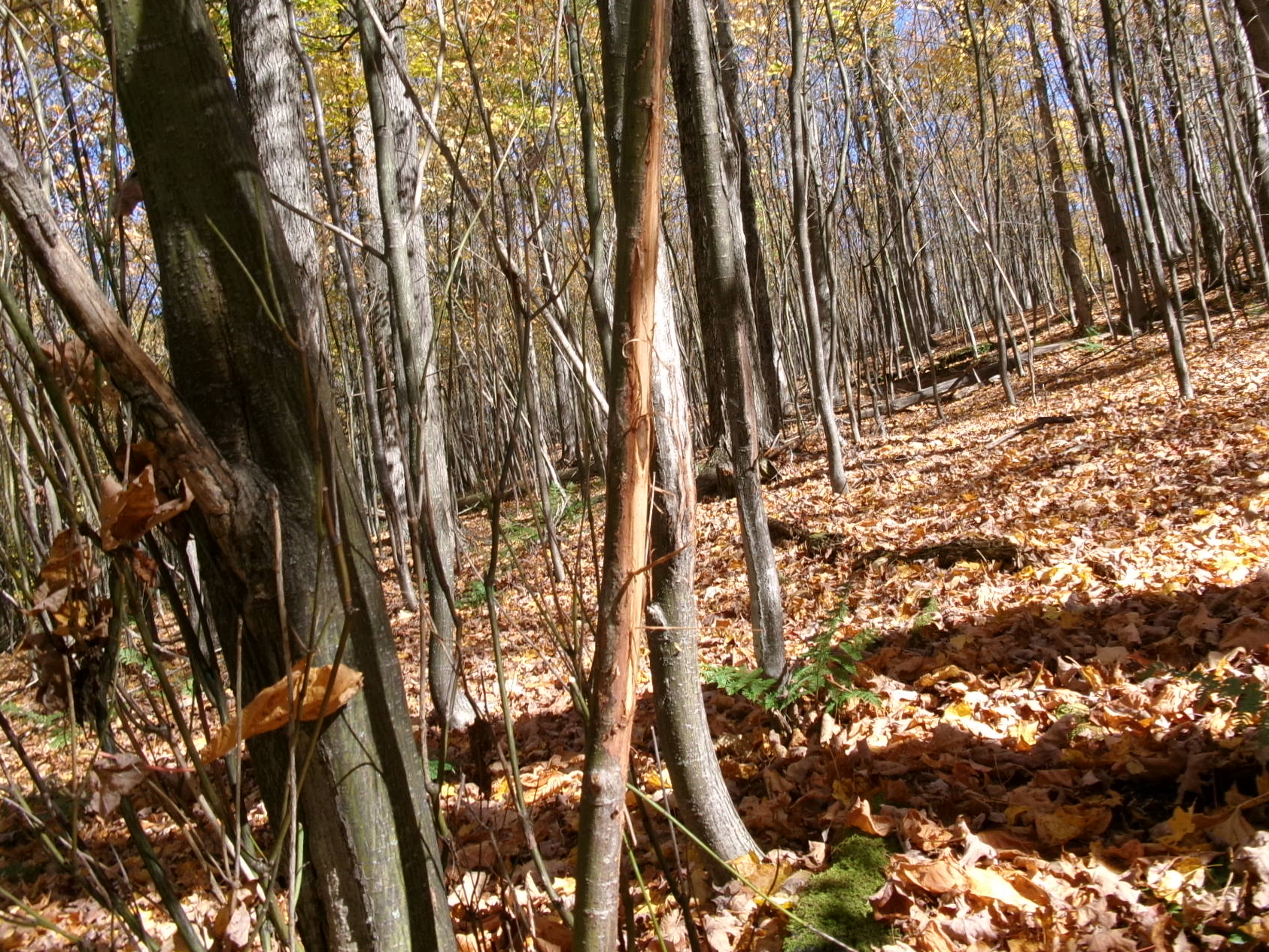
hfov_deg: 53.9
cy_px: 388
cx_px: 667
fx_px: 1246
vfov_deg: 41.6
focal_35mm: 34
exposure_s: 1/240
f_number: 3.9
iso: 100
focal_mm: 5.1
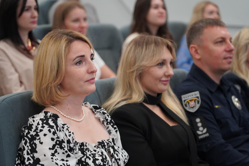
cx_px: 124
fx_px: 726
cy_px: 83
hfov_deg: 19.5
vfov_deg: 13.0
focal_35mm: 105
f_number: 4
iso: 3200
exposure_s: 1/160
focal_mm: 105
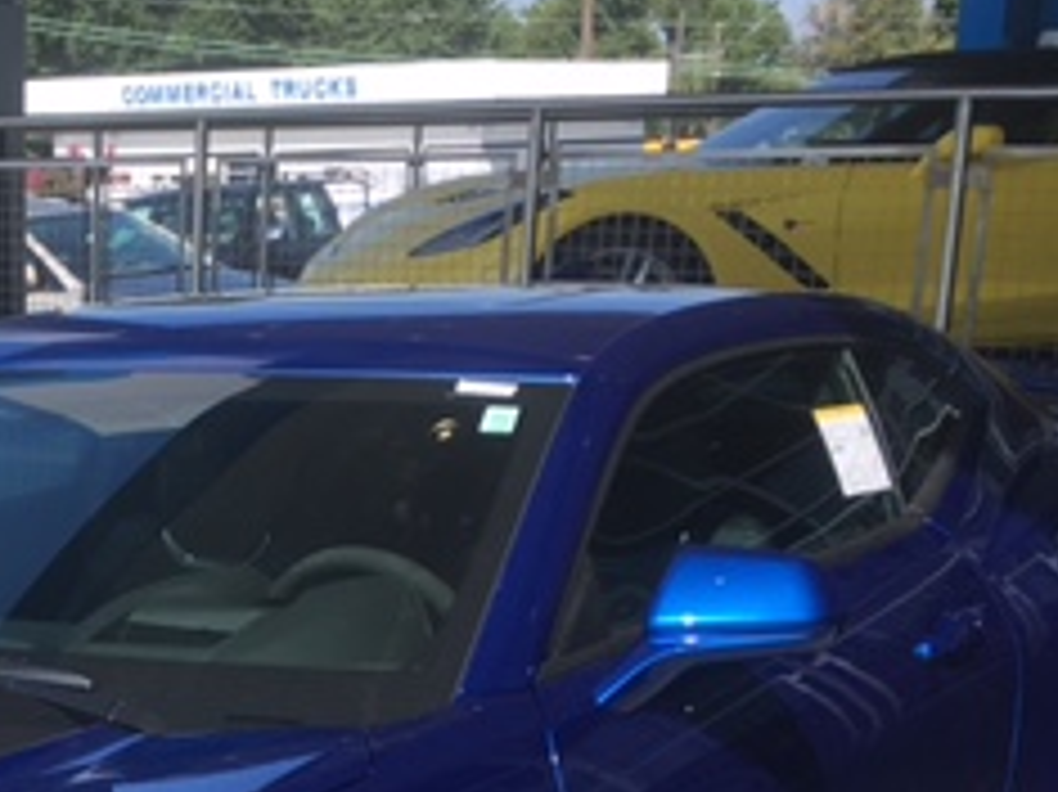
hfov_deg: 23.2
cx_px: -122
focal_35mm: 79
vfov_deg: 17.7
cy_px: 981
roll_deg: +1.8
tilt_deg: -17.8
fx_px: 2413
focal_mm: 4.15
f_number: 2.2
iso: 25
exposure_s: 1/894
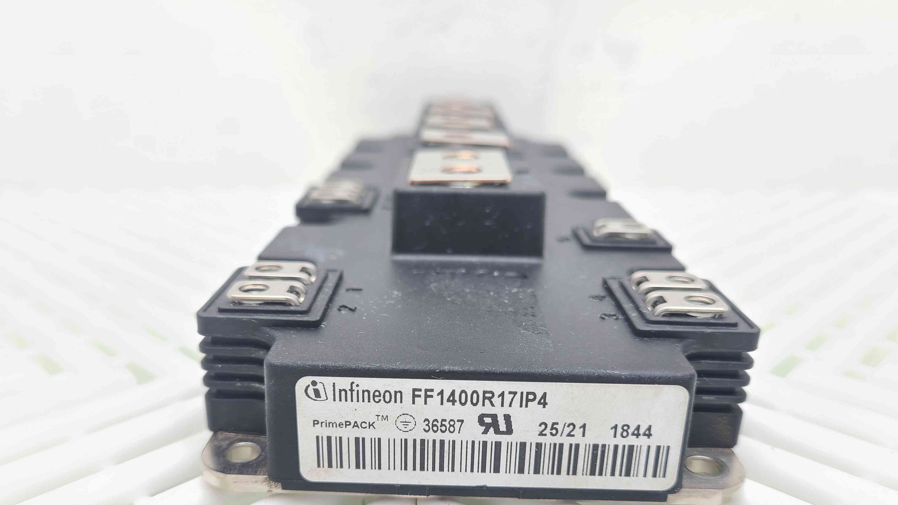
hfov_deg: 66.1
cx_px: 446
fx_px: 691
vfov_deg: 39.9
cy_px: 314
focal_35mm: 29
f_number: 1.8
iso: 40
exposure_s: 1/188
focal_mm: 5.4
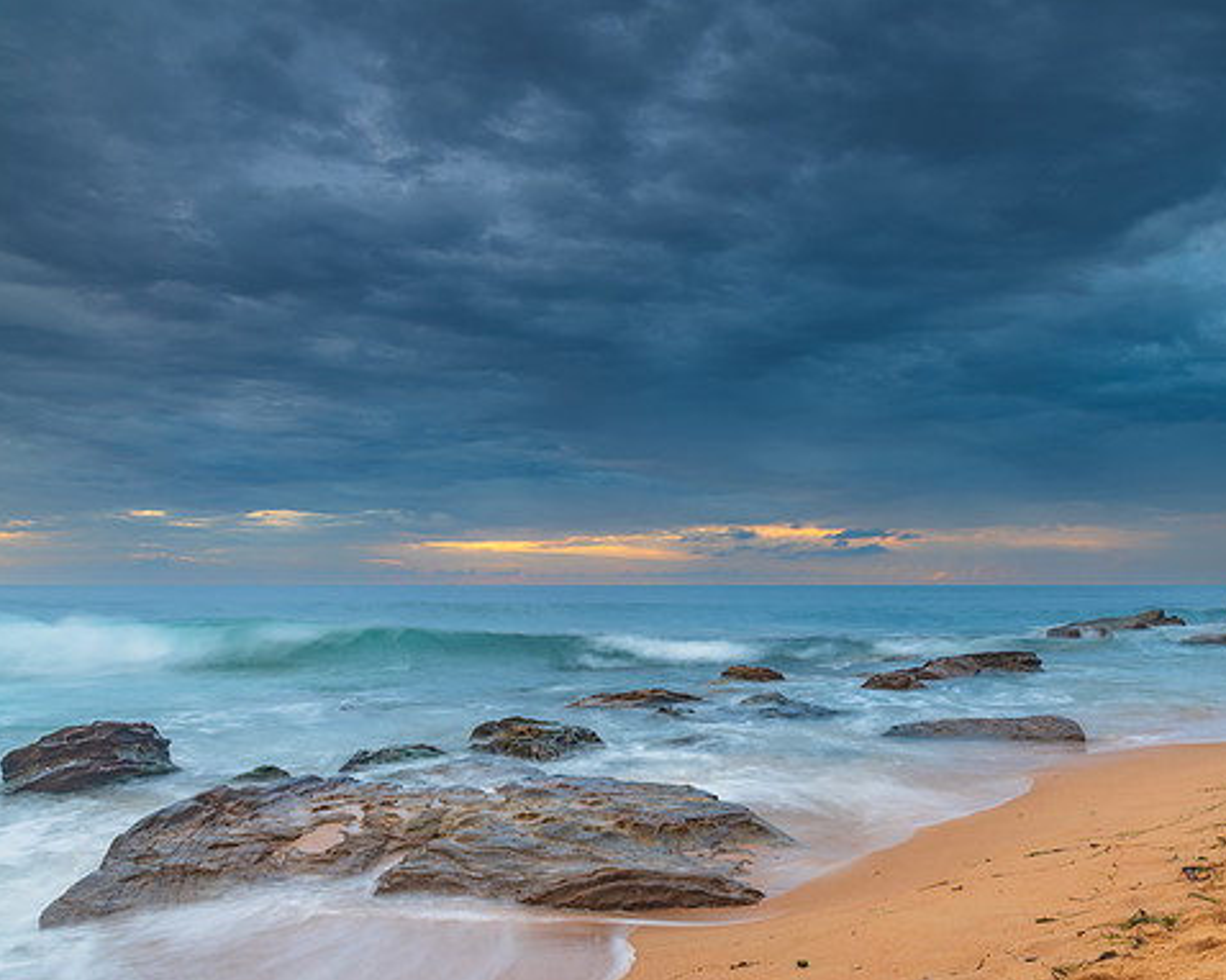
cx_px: 734
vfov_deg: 47.1
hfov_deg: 56.8
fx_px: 1124
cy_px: 491
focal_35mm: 31
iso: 31
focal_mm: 27
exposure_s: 1.3
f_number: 9
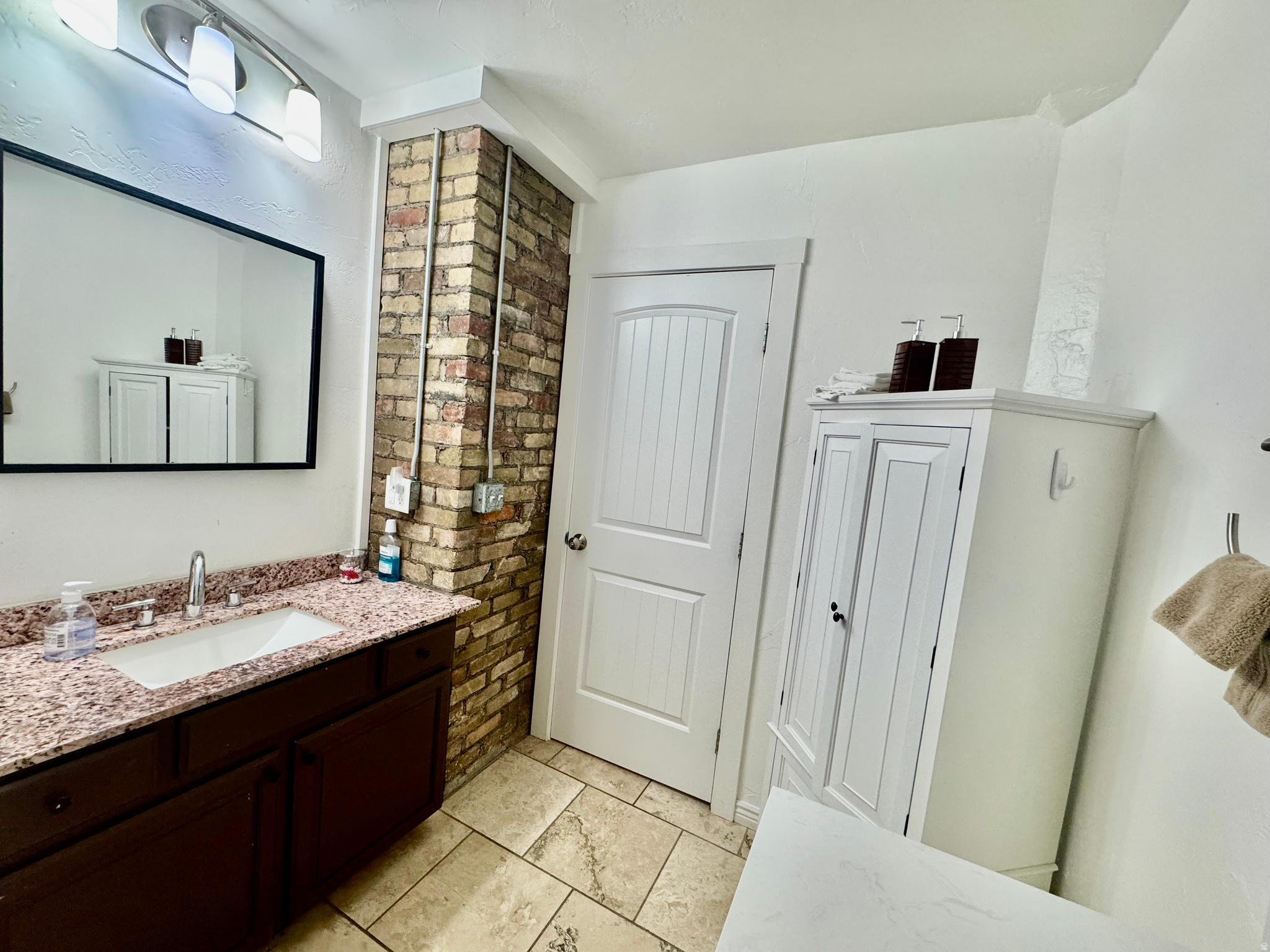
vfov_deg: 85.7
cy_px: 476
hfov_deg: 102.1
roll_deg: -6.4
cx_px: 635
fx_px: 514
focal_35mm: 14
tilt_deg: -5.6
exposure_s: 1/120
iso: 250
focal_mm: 2.22
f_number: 2.2
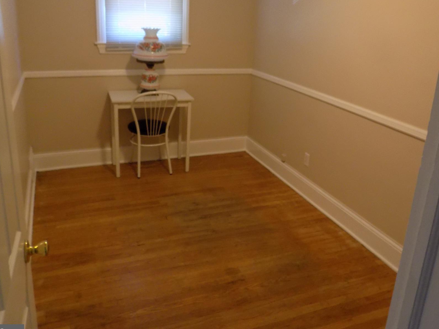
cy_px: 134
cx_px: 238
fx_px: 393
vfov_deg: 45.2
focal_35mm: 31
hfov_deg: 58.3
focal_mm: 4.3
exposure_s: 1/30
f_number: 3.1
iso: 280
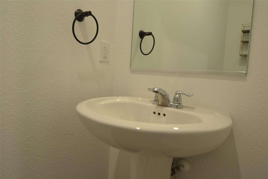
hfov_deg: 73.7
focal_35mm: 24
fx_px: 179
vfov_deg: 53.1
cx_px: 134
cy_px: 90
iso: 400
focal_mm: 16
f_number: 4
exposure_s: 1/40
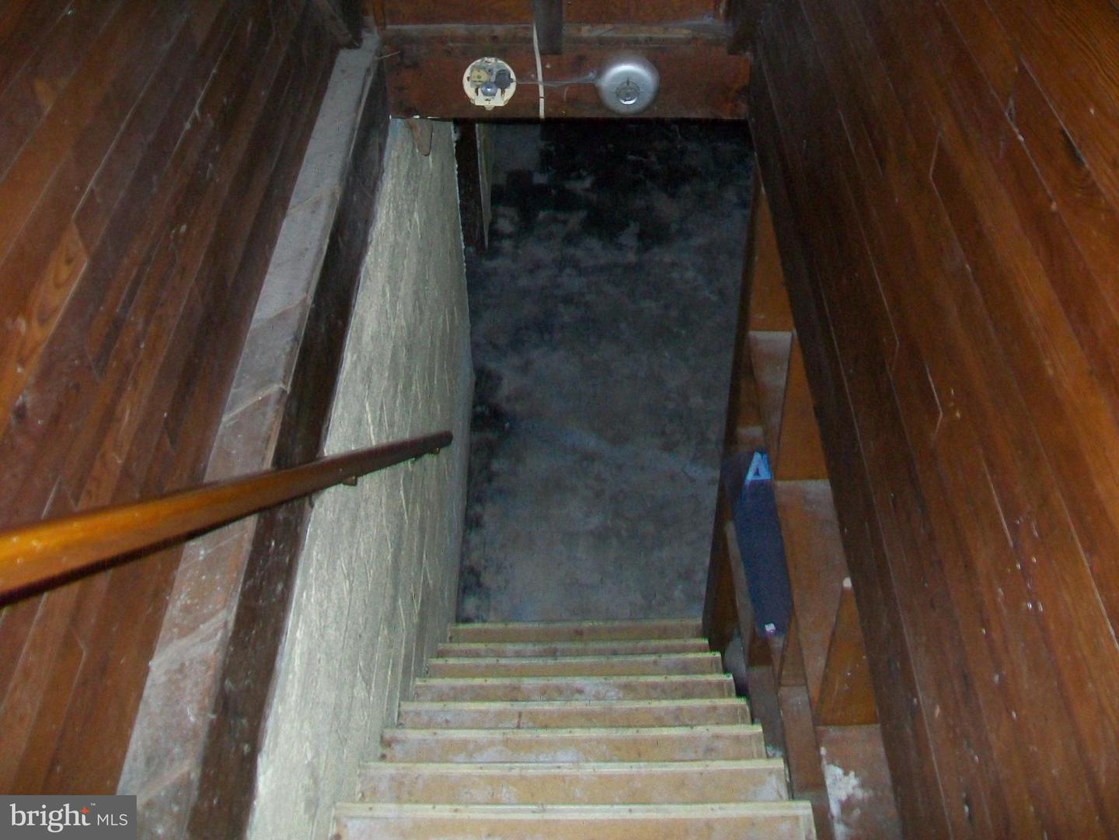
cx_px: 560
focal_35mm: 34
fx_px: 1099
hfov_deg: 54.0
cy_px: 420
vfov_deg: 41.8
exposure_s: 1/60
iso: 160
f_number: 2.7
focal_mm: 6.1
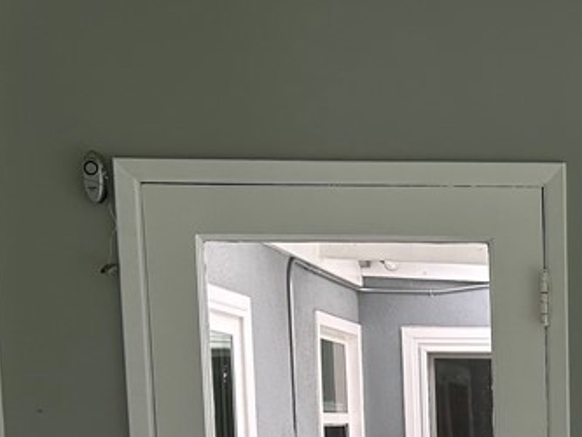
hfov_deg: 22.3
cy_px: 586
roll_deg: +0.8
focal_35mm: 80
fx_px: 1346
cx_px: 720
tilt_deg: -7.1
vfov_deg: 17.2
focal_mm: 5.7
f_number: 1.5
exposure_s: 1/278
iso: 40
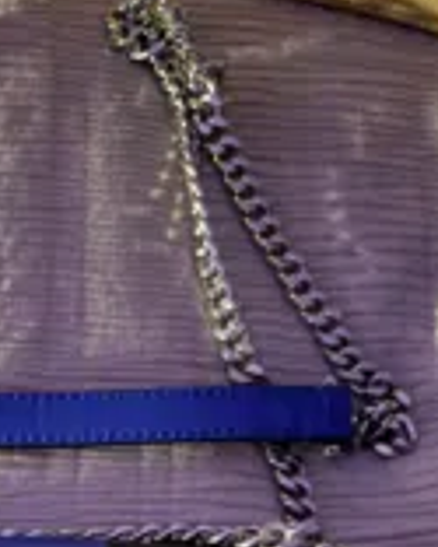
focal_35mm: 60
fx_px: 971
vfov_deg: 27.4
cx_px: 35
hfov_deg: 24.6
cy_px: 666
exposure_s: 1/2
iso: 4000
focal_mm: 6.76
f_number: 1.78
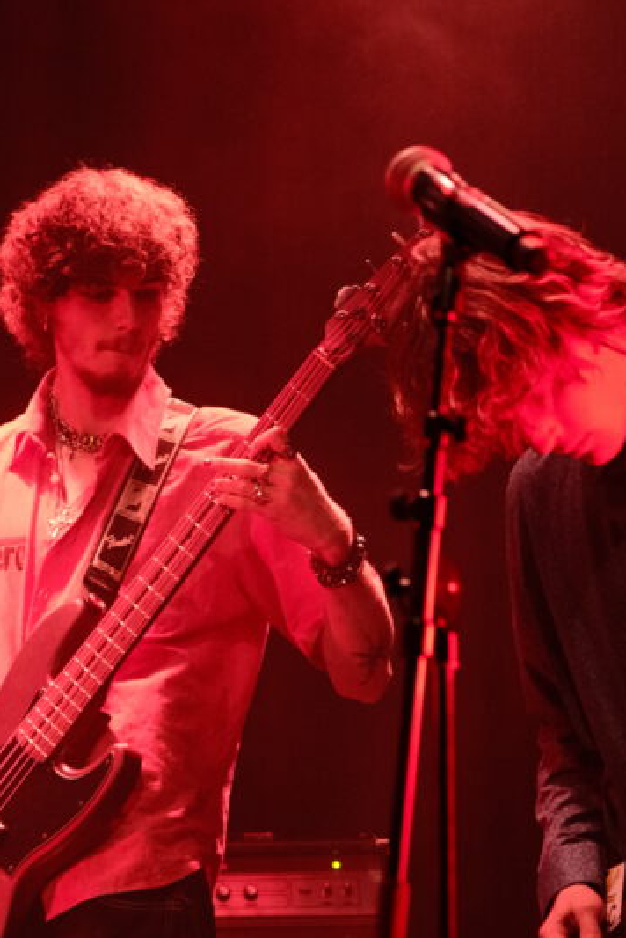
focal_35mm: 144
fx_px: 3751
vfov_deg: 14.2
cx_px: 254
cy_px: 743
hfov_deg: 9.5
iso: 4000
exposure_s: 1/150
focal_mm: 50
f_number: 2.8
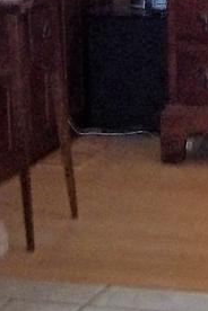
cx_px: 287
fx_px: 2140
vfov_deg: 8.3
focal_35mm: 247
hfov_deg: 5.5
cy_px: 6
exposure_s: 1/30
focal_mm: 5.7
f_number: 2.9
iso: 160
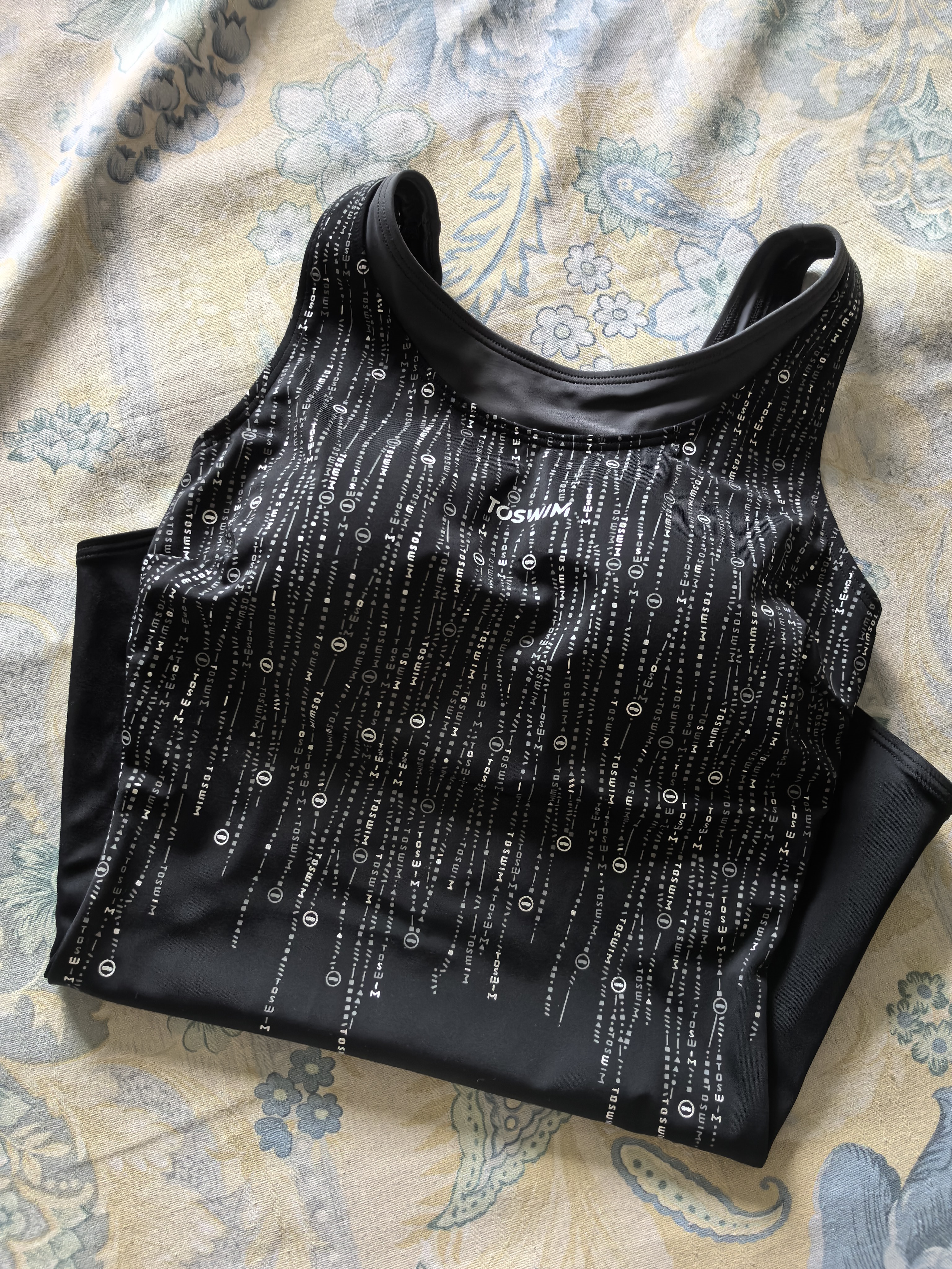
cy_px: 634
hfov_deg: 51.4
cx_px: 476
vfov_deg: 65.3
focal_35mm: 27
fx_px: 990
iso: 2000
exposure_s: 1/167
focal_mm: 5.75
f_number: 2
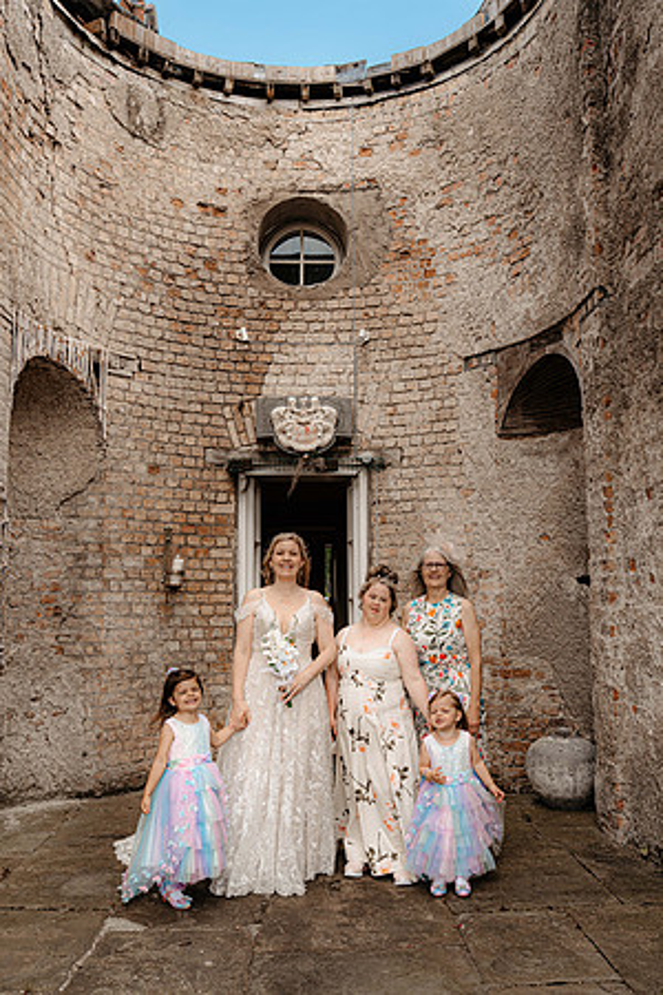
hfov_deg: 37.9
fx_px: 967
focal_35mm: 35
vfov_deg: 54.4
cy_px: 498
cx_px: 332
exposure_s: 1/320
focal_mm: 35
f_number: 5
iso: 200
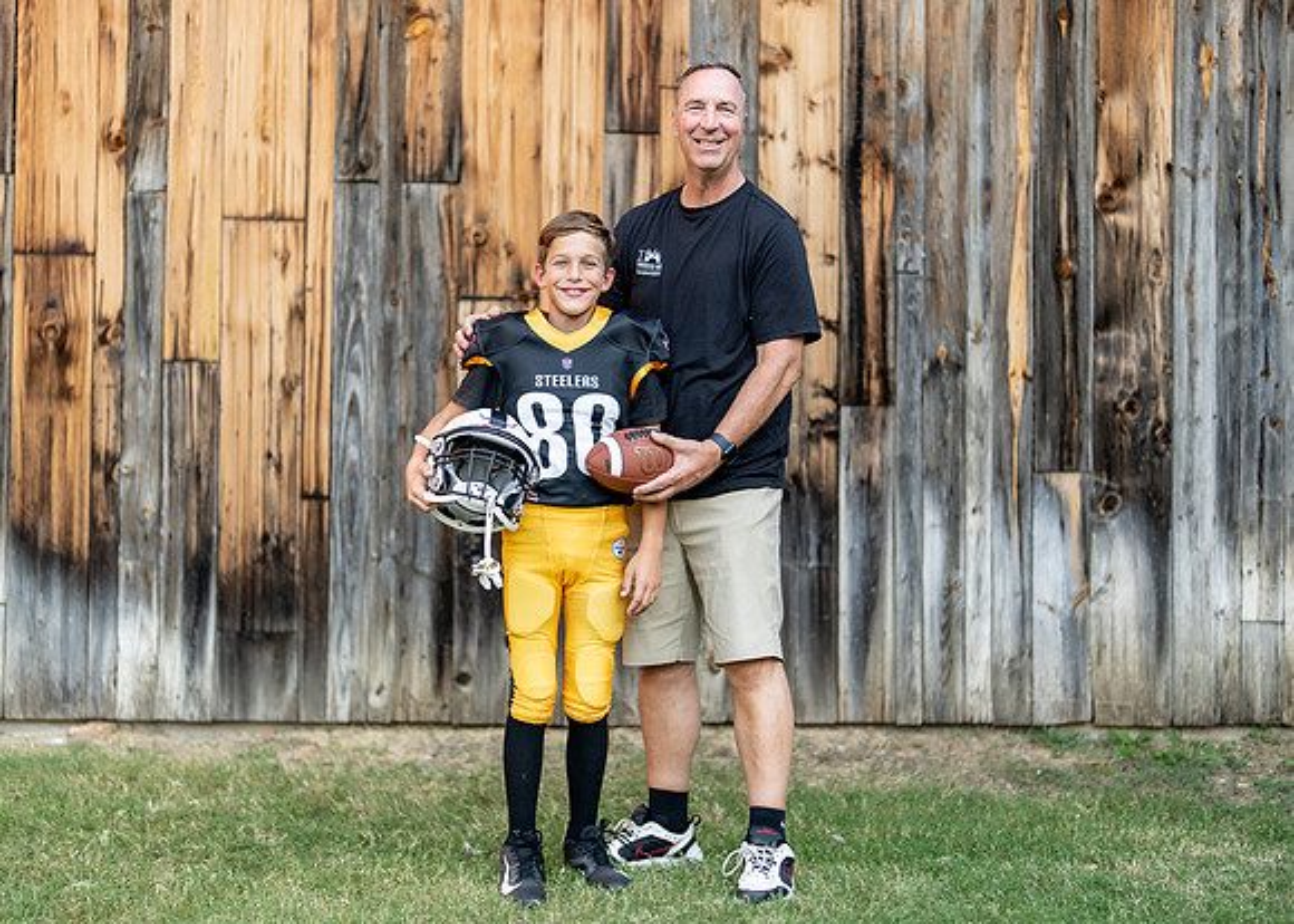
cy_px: 459
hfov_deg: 33.3
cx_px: 620
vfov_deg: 24.1
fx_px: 2165
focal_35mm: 59
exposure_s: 1/1600
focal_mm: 50
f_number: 1.2
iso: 100
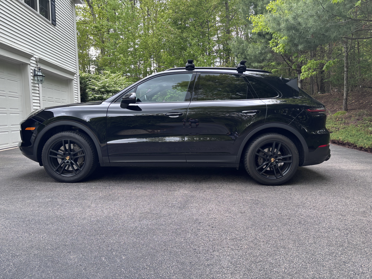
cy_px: 140
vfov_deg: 53.1
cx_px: 186
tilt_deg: -6.4
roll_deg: -0.1
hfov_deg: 67.3
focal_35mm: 26
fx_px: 279
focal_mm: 5.96
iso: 80
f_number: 1.6
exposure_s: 1/121
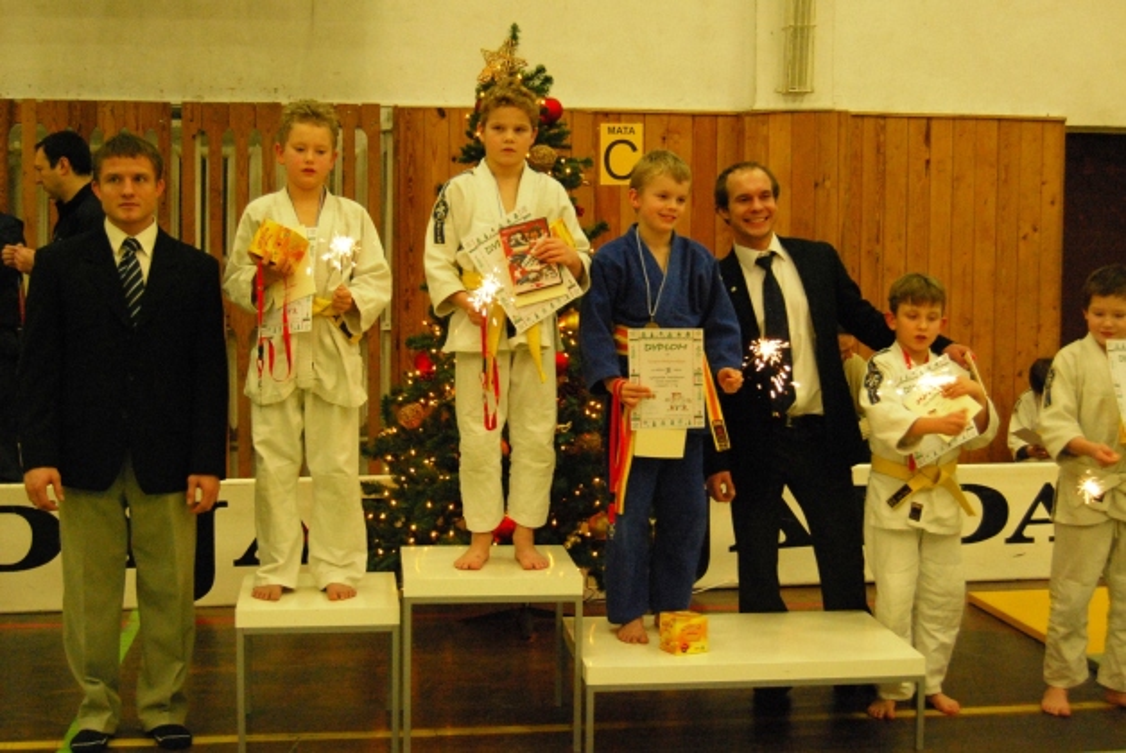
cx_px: 563
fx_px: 1315
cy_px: 376
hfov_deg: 46.4
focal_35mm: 42
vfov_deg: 32.0
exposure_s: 1/60
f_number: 4.2
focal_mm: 28
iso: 1600
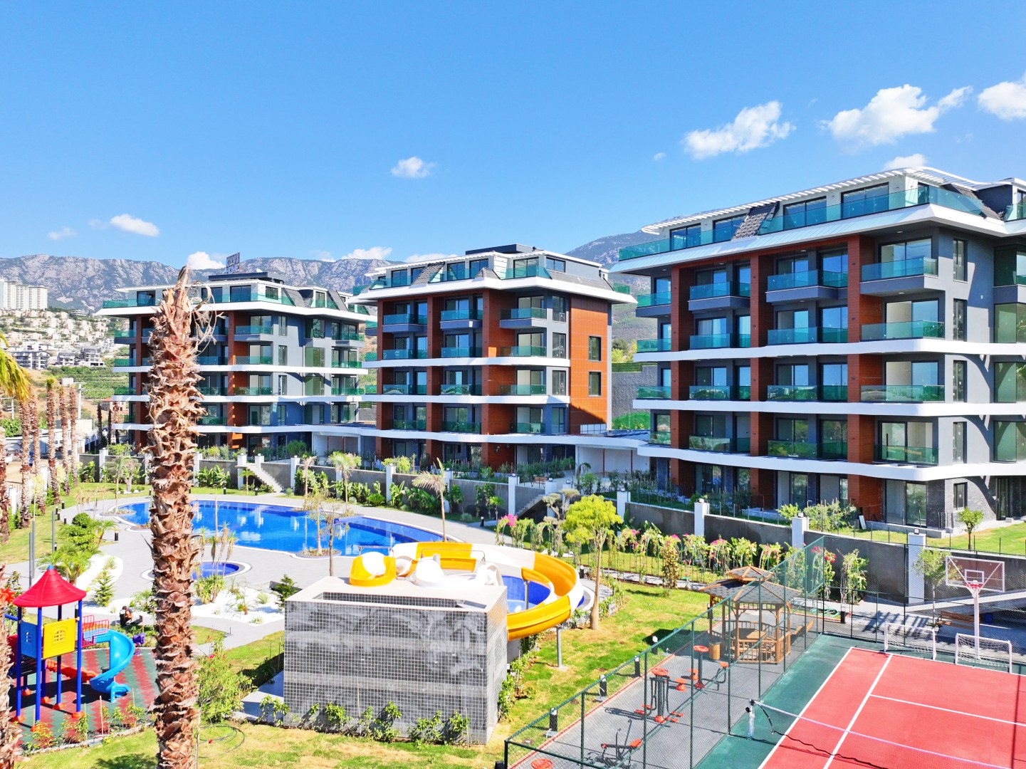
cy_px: 384
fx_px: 711
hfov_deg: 71.6
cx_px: 513
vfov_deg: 56.8
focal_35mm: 24
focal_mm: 12.29
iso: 140
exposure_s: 1/2000
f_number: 2.8
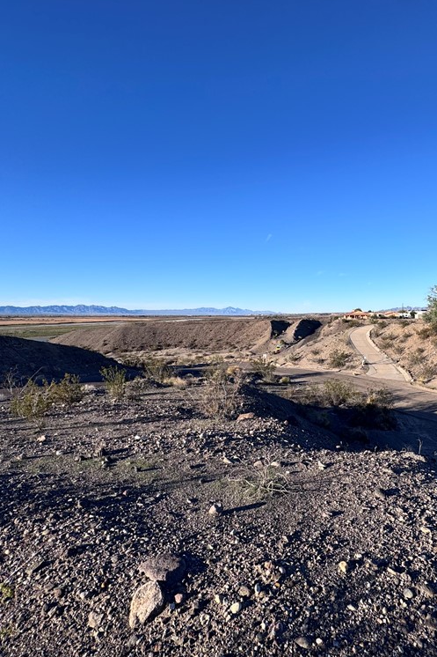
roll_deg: +0.0
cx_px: 295
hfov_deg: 60.3
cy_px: 321
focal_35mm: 20
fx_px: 364
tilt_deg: -0.3
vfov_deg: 84.0
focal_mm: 2.22
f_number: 2.2
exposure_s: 1/1748
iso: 40
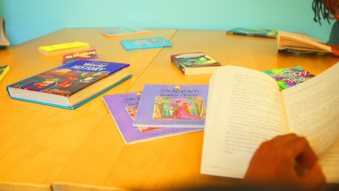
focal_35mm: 31
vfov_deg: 37.8
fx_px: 279
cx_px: 168
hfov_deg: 62.6
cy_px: 95
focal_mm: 29
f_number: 3.2
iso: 2500
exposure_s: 1/640
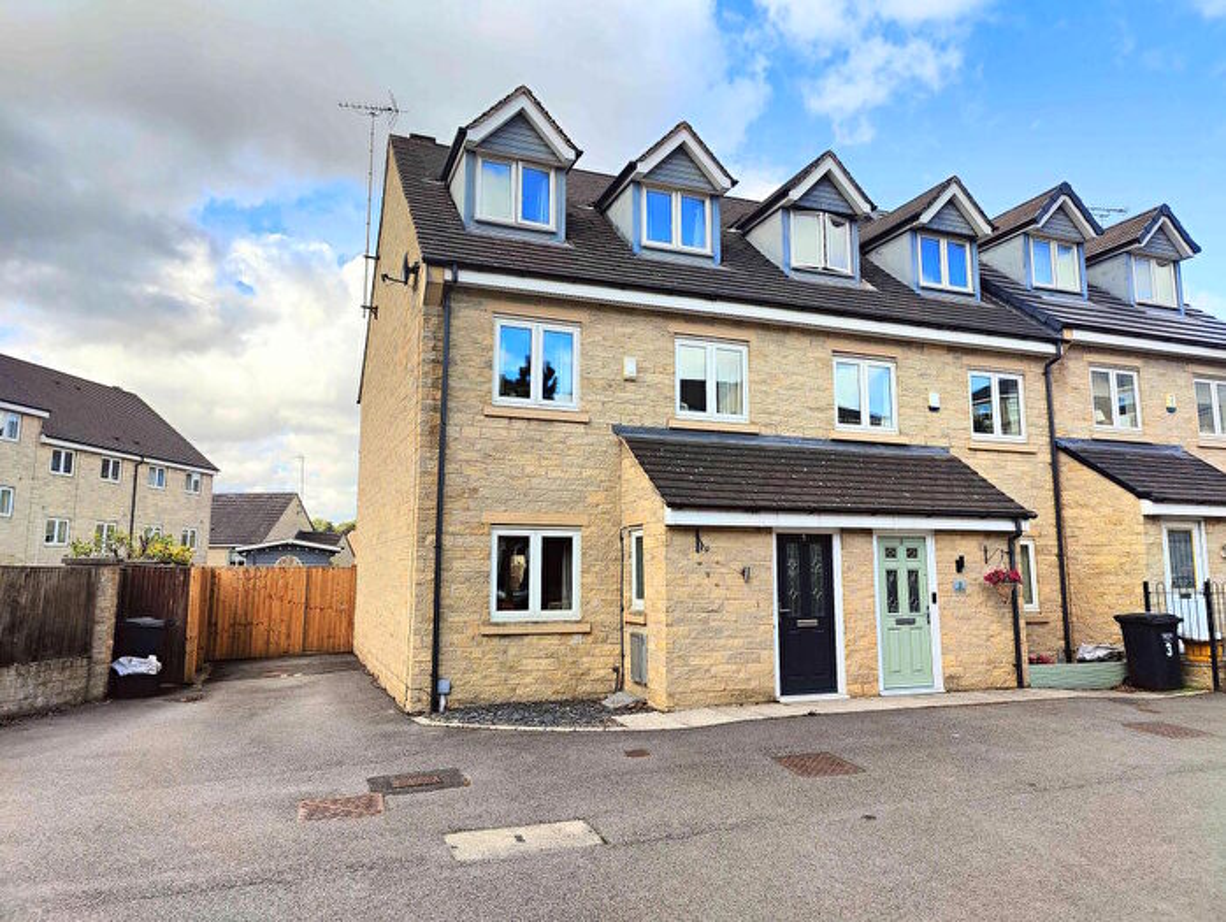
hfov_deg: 73.9
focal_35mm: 23
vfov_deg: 59.0
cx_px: 613
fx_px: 815
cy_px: 461
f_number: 1.8
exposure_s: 1/2185
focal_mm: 6.06
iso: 50
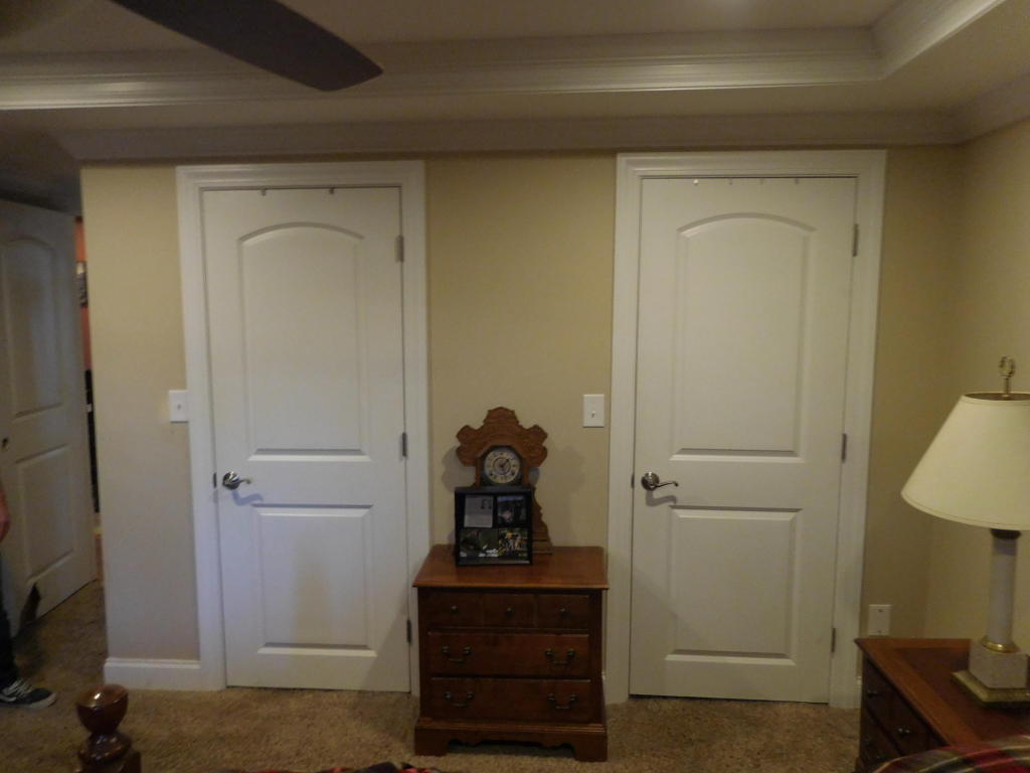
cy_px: 386
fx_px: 744
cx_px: 515
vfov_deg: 54.9
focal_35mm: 25
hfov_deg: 69.4
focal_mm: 4.5
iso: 400
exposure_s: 1/15
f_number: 3.3
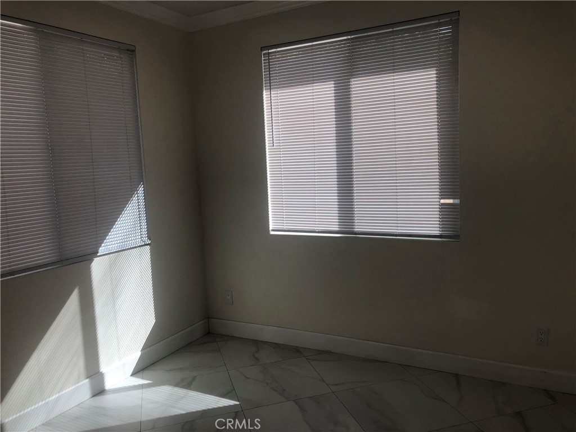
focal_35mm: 28
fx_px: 466
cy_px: 216
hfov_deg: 63.4
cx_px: 288
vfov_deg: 49.7
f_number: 1.8
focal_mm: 4
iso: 20
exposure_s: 1/389
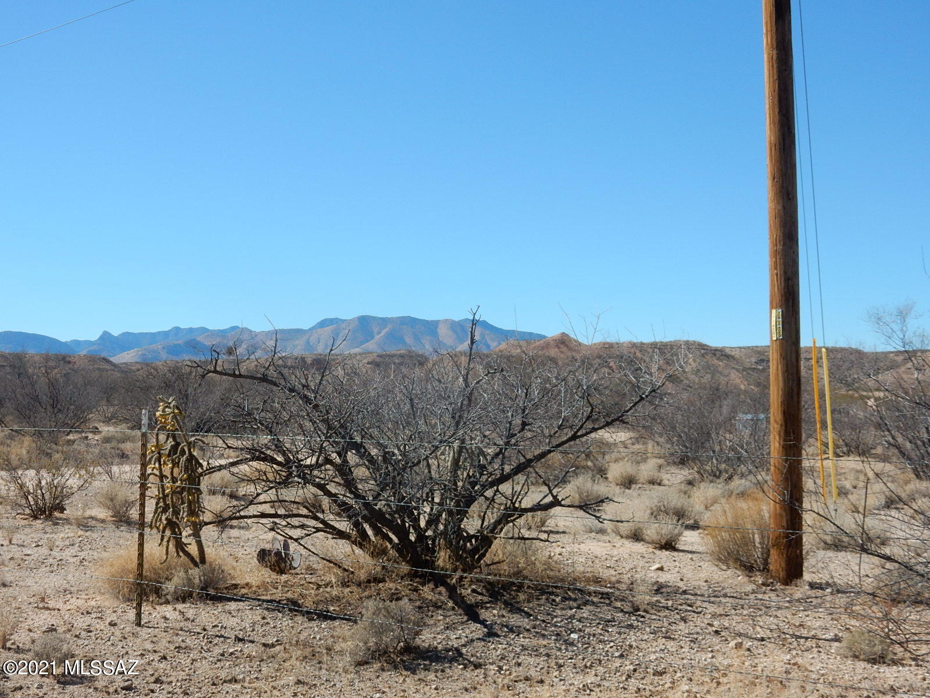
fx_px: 1370
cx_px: 465
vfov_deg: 28.6
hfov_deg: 37.5
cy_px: 349
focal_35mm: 51
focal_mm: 9
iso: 125
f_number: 4.5
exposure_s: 1/1000
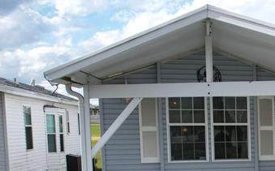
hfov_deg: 25.2
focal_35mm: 68
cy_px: 179
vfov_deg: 18.5
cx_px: 377
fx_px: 509
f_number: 2.8
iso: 150
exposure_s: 1/3200
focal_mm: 8.38
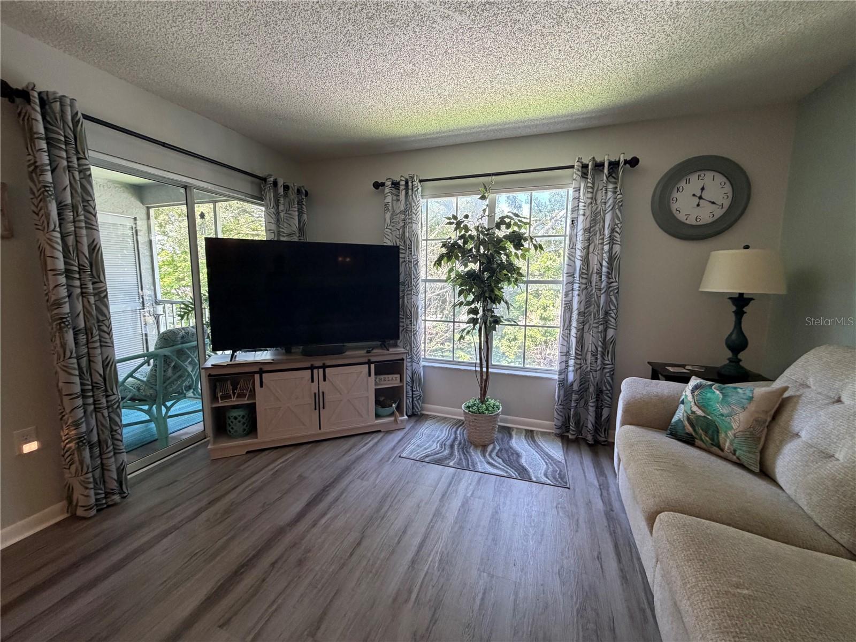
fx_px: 346
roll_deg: -0.2
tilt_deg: -7.9
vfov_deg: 85.7
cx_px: 428
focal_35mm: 14
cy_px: 321
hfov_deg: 102.1
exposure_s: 1/120
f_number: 2.2
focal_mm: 2.22
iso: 320
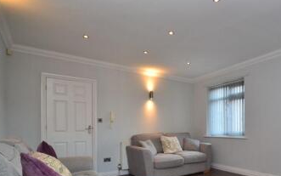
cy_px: 130
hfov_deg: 76.9
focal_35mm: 22
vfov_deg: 52.9
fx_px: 169
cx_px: 189
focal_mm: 10
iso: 800
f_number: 7.1
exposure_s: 1/60
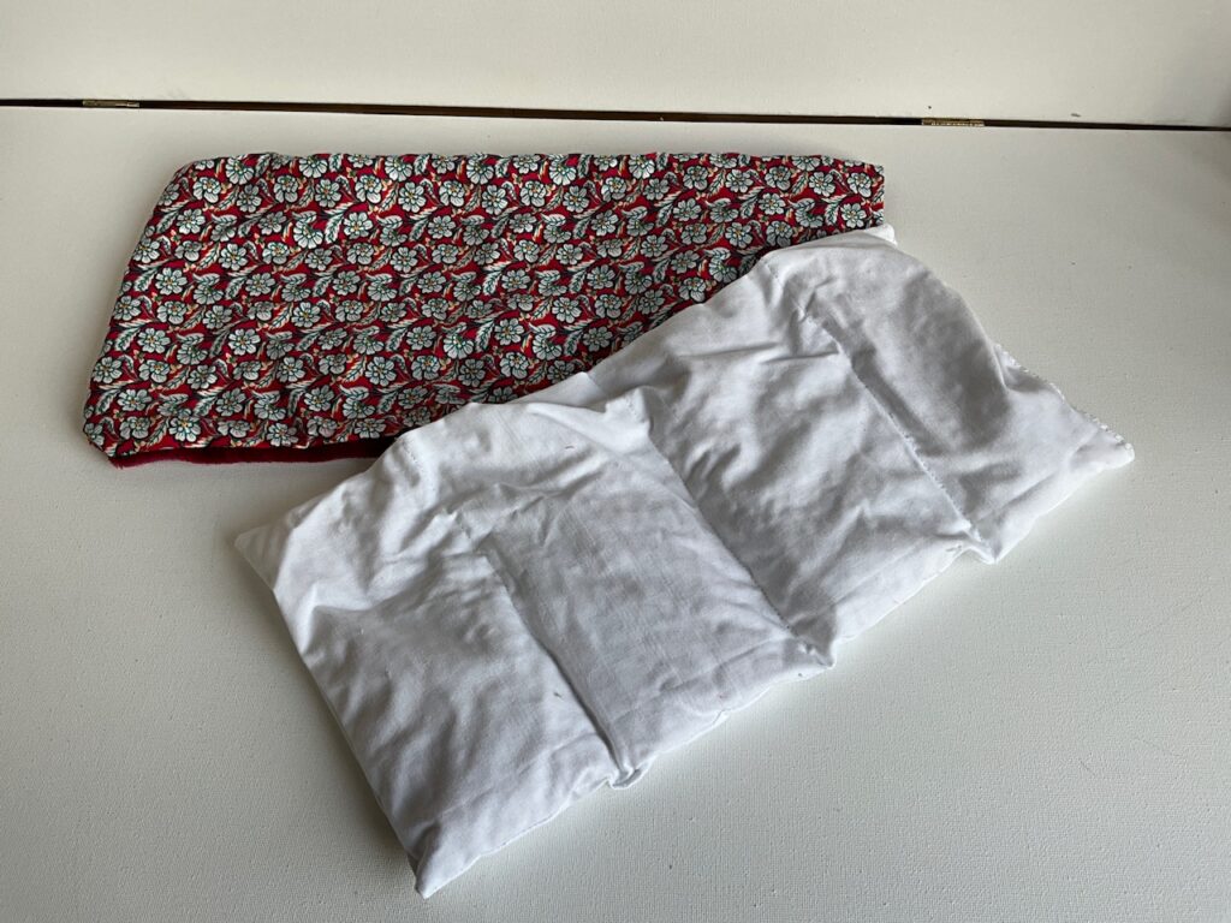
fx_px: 1031
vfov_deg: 48.2
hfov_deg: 61.7
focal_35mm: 29
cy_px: 462
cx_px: 616
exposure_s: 1/107
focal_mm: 3
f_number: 1.8
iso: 16
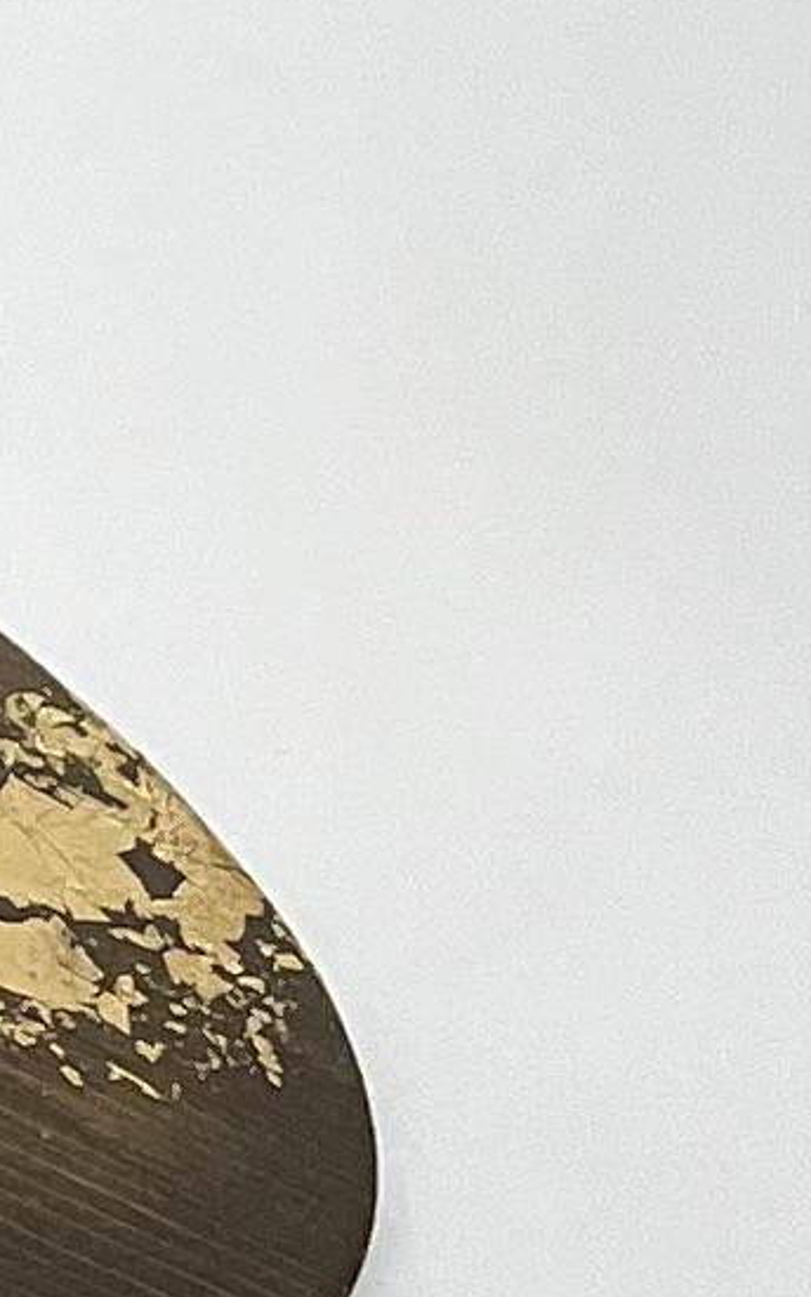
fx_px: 7140
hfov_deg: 5.5
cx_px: -2716
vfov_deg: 10.4
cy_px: 512
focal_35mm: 202
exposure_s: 1/121
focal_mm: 5.7
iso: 80
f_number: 1.5
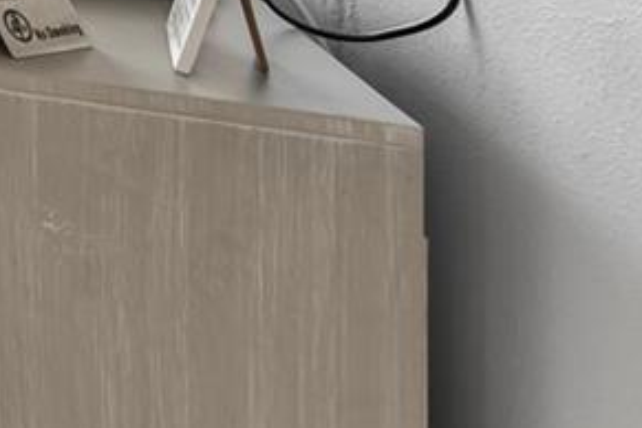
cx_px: -1085
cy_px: -448
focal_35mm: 77
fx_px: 1373
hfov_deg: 13.2
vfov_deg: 14.5
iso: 100
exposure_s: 1/15
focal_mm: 14
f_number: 8
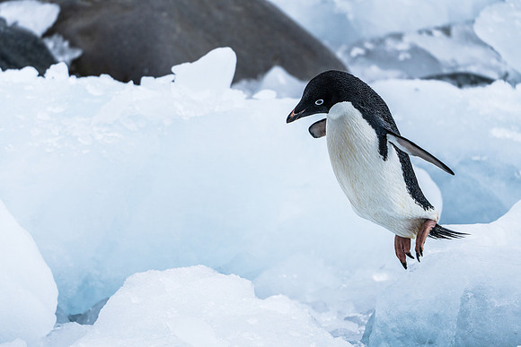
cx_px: 248
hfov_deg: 3.3
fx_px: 9100
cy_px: 182
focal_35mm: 629
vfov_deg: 2.2
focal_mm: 600
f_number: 7.1
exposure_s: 1/2000
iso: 400
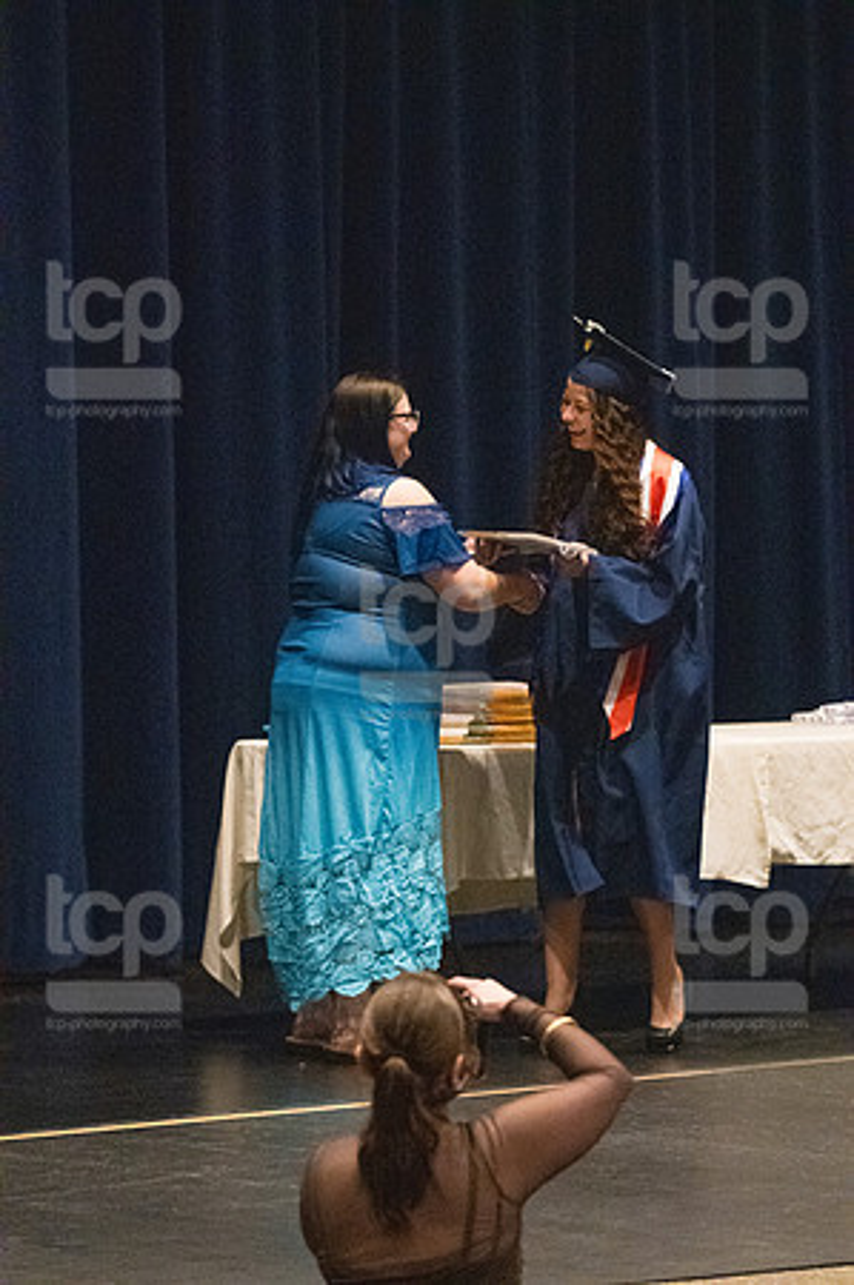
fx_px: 5884
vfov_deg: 12.5
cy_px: 642
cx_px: 427
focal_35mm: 165
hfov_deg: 8.3
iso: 10000
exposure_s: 1/400
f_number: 3.2
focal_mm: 110
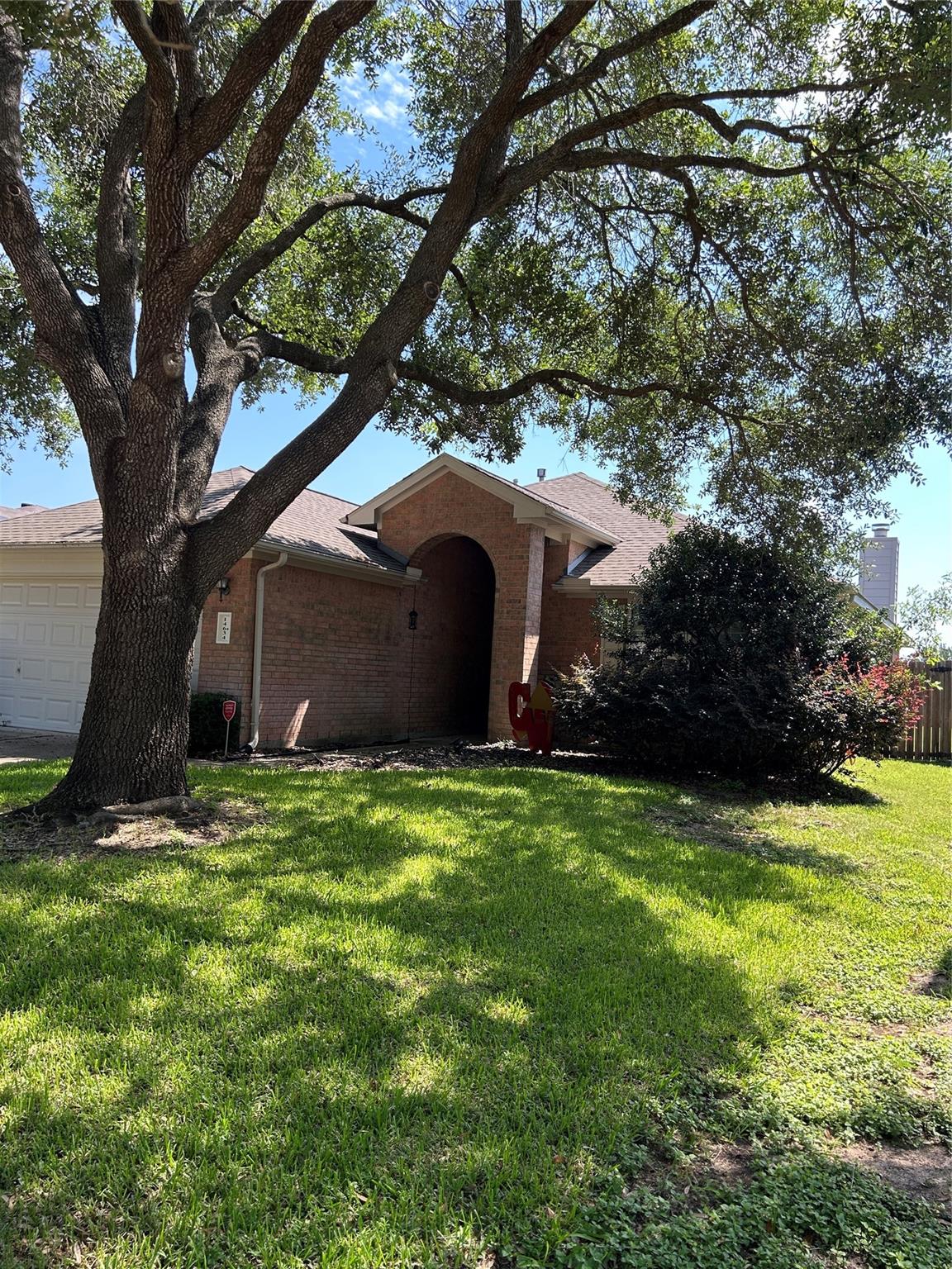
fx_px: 953
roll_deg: -3.8
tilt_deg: +2.0
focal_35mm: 26
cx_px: 476
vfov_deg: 67.3
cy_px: 634
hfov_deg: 53.1
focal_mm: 5.7
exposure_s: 1/678
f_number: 1.5
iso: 50
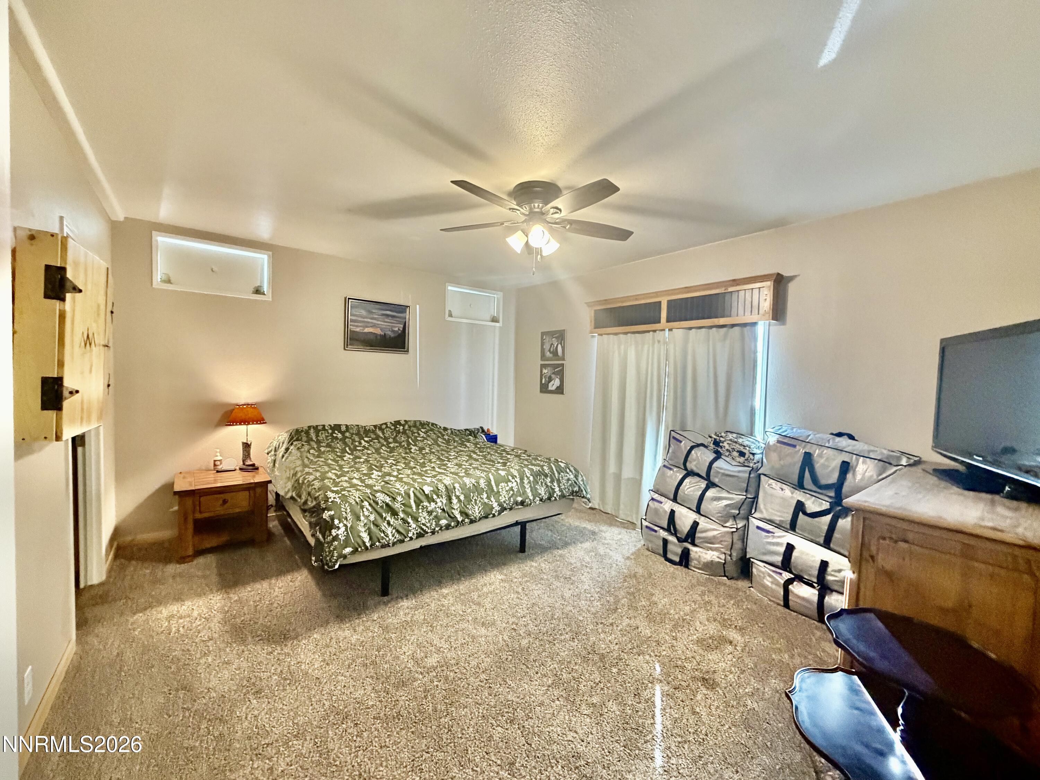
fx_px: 421
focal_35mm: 14
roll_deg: -1.3
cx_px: 520
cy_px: 390
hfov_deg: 102.1
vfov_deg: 85.7
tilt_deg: -1.2
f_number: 2.2
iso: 500
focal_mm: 2.22
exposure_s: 1/60
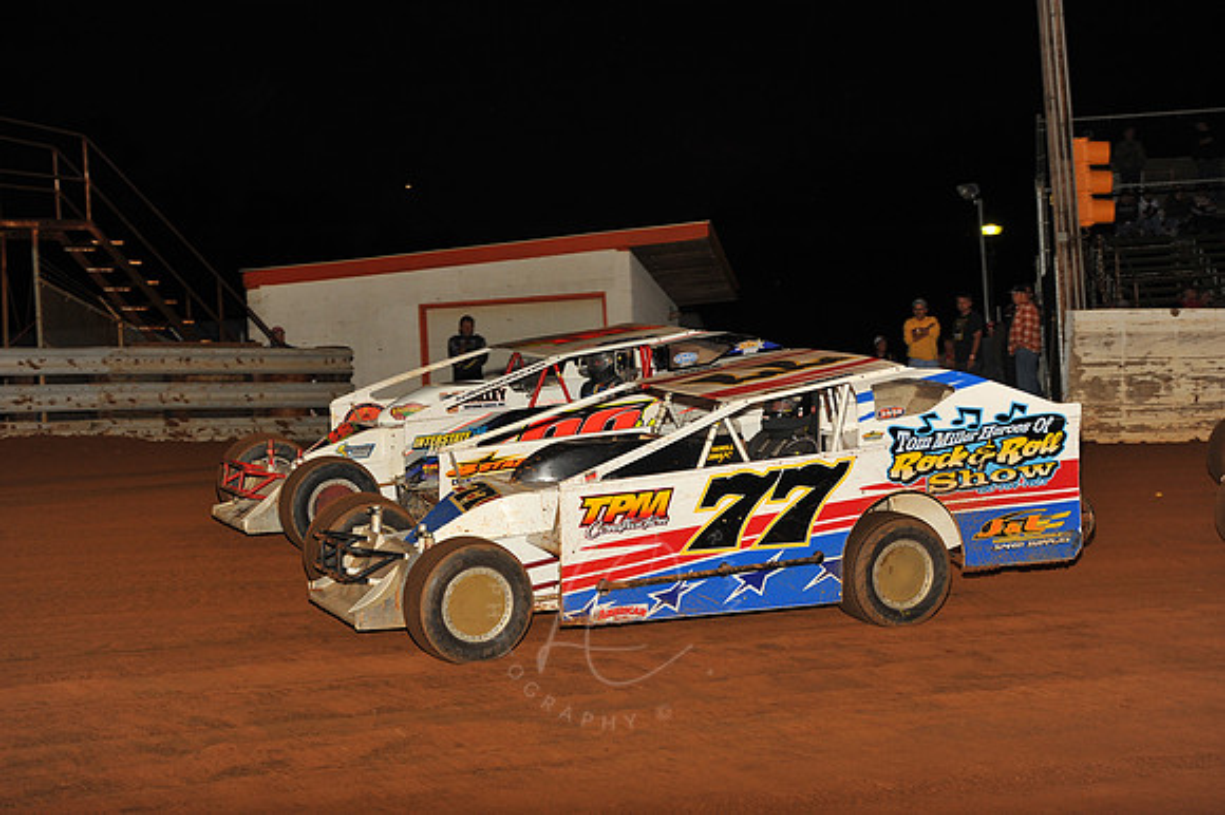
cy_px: 408
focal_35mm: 70
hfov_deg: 28.9
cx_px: 612
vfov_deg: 19.4
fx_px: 2380
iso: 500
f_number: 7.1
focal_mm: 70
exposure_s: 1/320
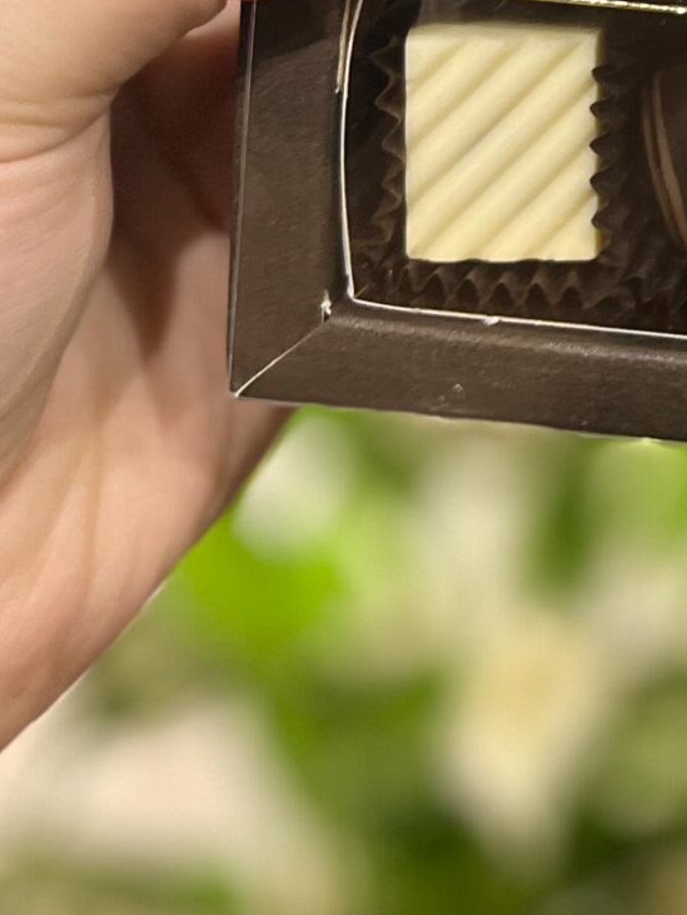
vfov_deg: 19.7
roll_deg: +0.7
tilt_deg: -8.1
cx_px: 1057
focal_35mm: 91
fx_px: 2406
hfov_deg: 15.0
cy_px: -307
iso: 200
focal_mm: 5.1
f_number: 1.6
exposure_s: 1/50
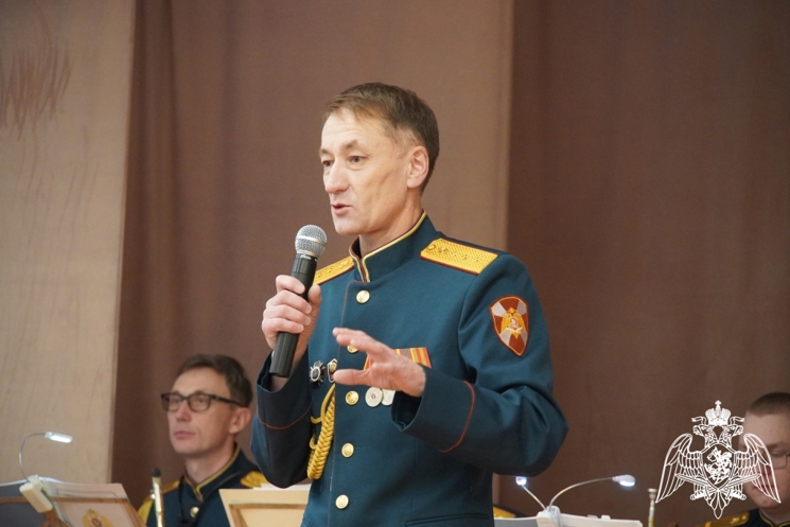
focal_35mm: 174
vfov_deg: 7.9
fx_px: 3808
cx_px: 394
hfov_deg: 11.8
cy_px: 264
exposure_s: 1/100
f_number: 5.6
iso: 6400
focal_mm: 115
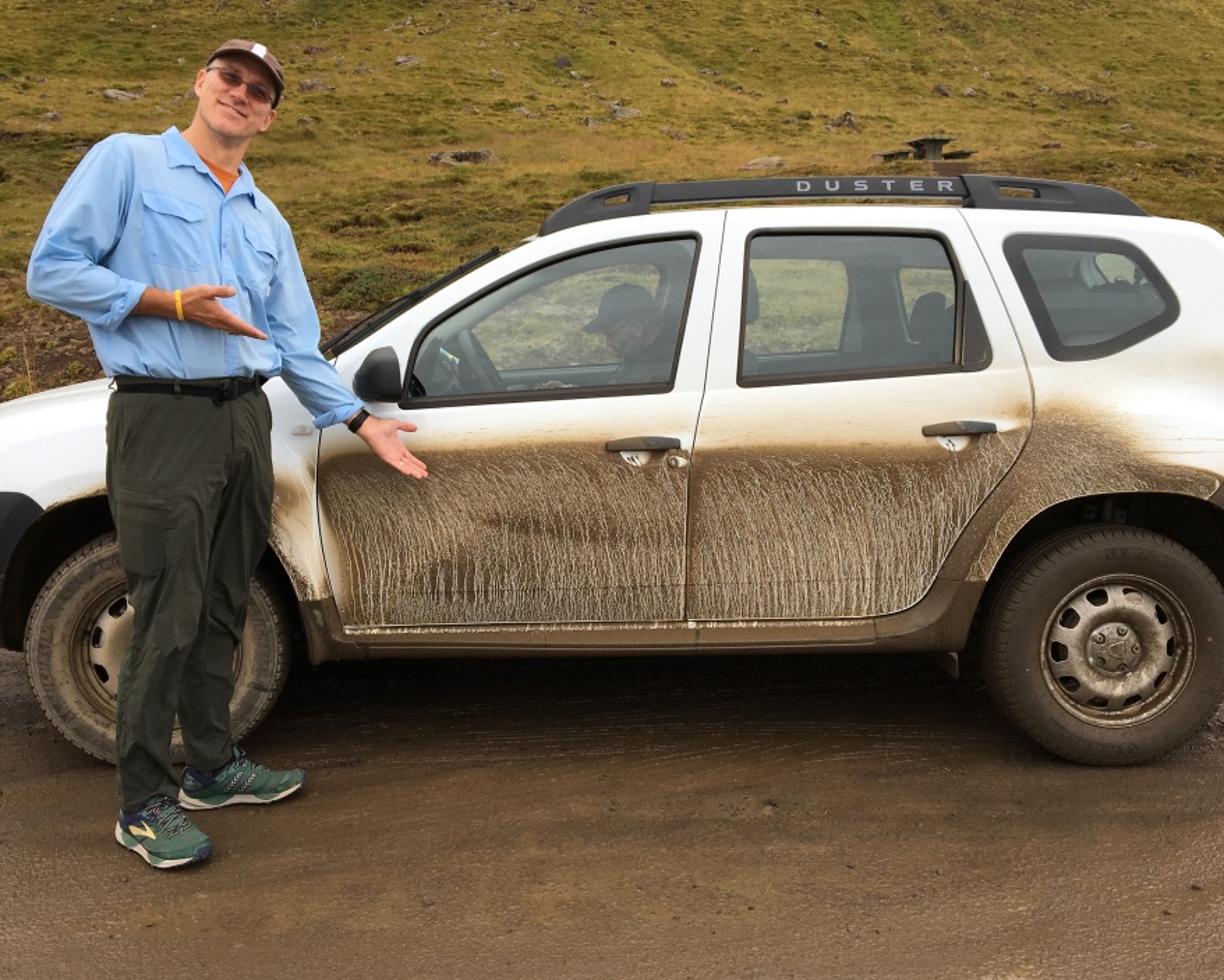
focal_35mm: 33
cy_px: 477
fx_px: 1196
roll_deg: -1.1
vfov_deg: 44.6
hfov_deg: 54.2
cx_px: 616
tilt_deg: -13.9
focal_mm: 4.15
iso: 25
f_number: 2.2
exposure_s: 1/420
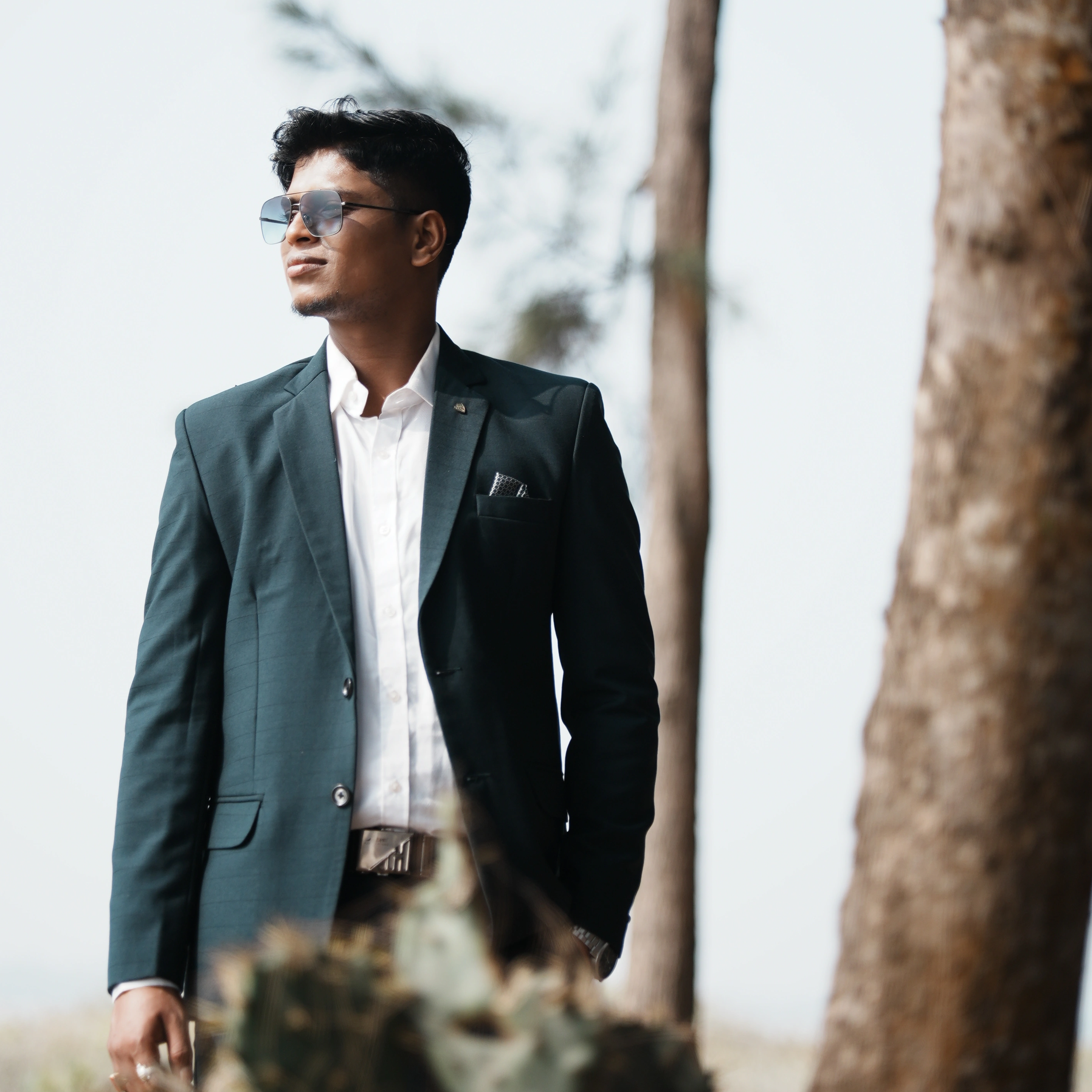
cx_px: 545
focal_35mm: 96
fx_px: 3426
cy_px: 496
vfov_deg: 18.1
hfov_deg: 18.1
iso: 200
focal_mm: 75
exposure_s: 1/500
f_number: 1.8
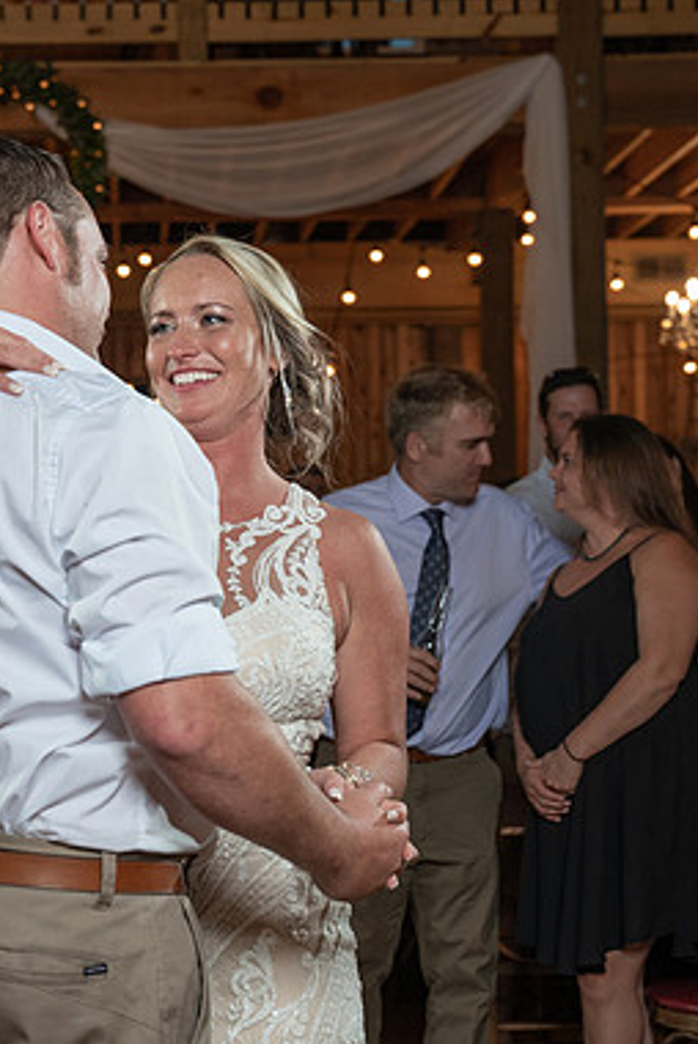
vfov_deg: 24.7
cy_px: 519
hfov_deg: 16.6
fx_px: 2380
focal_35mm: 82
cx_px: 182
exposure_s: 1/200
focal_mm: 48
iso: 1000
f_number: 4
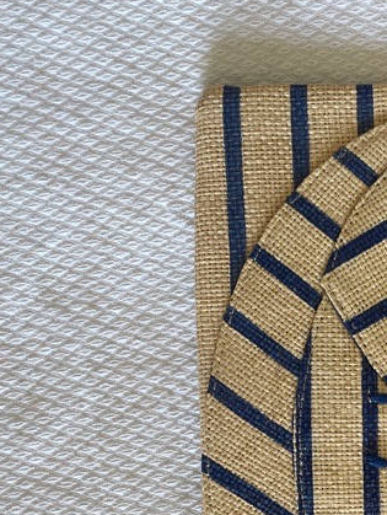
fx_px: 923
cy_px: 482
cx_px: 435
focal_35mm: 62
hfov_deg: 22.3
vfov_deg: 29.6
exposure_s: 1/92
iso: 125
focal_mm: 4.2
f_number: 1.6
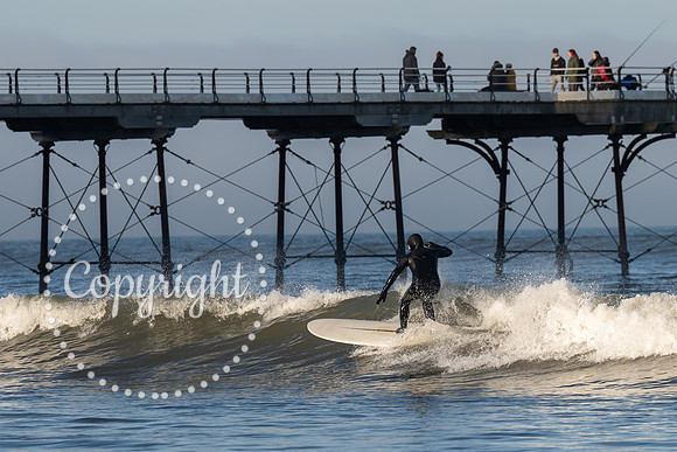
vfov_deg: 3.9
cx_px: 431
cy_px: 249
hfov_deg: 5.8
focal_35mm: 356
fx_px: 6704
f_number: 4
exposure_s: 1/1000
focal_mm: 200
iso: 160
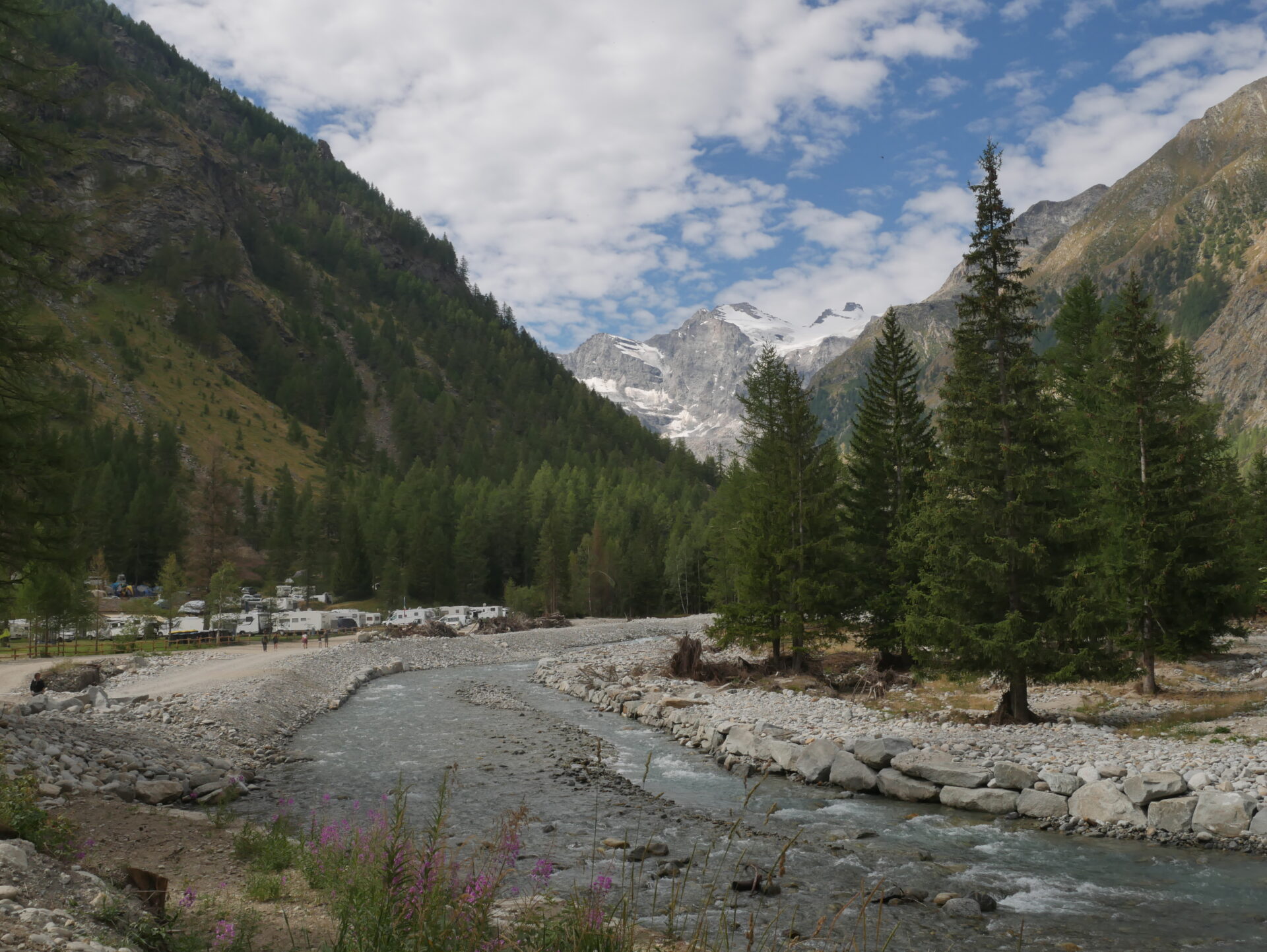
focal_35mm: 38
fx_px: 1392
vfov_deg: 37.8
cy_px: 476
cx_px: 634
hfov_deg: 49.0
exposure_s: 1/400
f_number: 9
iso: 200
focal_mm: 19
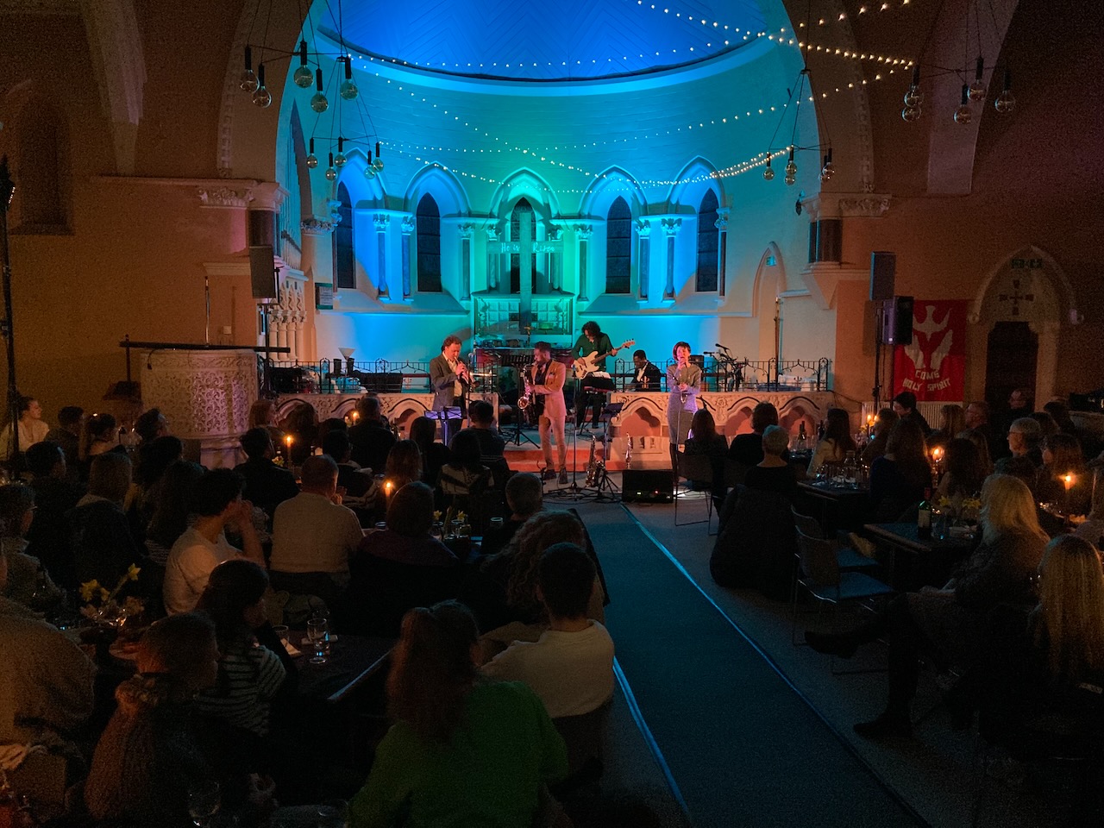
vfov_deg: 49.7
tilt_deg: -4.8
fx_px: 893
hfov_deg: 63.4
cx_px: 552
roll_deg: -0.2
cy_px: 414
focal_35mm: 28
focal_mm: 3.99
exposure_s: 1/42
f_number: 1.8
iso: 320
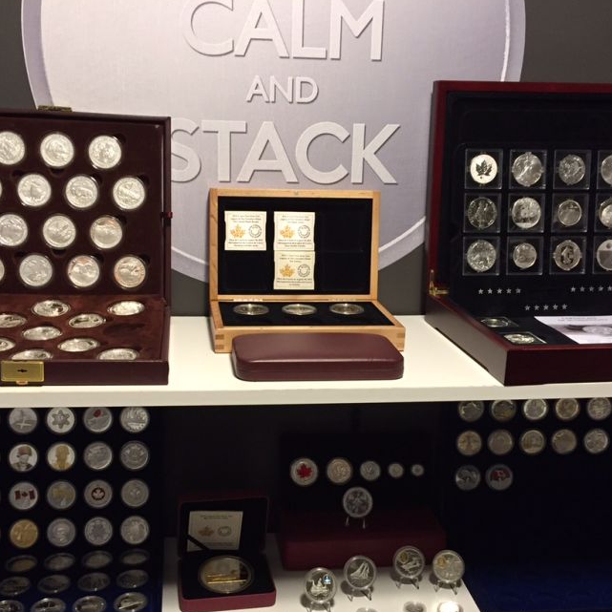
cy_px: 348
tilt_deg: -14.2
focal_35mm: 40
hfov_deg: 41.9
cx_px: 293
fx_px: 800
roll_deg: -1.7
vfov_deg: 41.8
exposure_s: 1/30
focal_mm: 4.15
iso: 125
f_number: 2.2
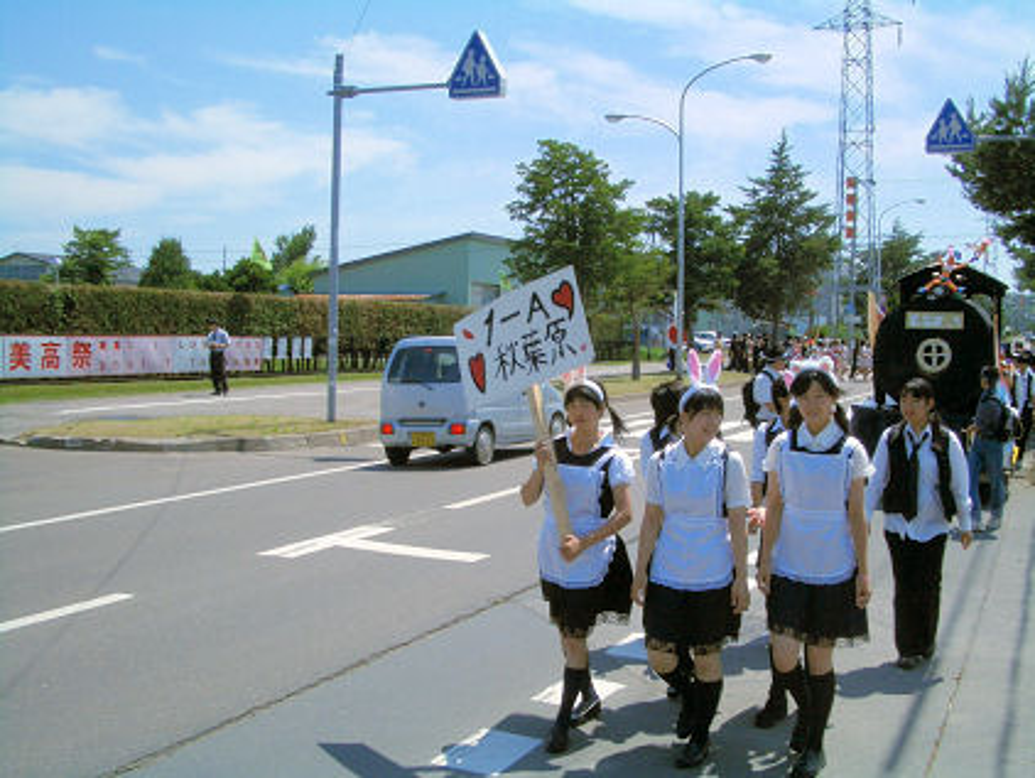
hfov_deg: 45.8
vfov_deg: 35.2
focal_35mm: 41
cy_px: 389
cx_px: 518
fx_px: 1227
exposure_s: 1/800
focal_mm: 6.8
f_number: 4.6
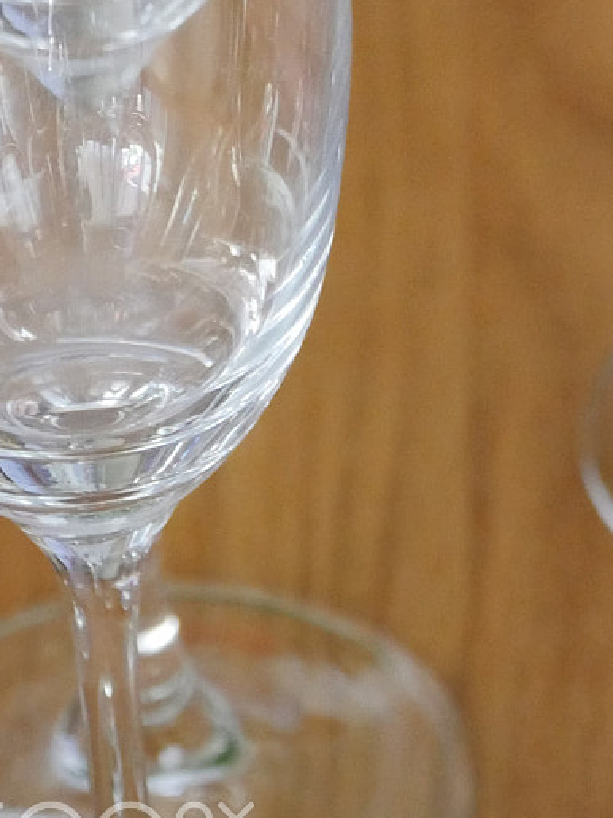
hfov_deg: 3.2
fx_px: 11007
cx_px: 813
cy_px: -224
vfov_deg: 4.2
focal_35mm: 466
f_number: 5
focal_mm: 75
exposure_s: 1/60
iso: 3200
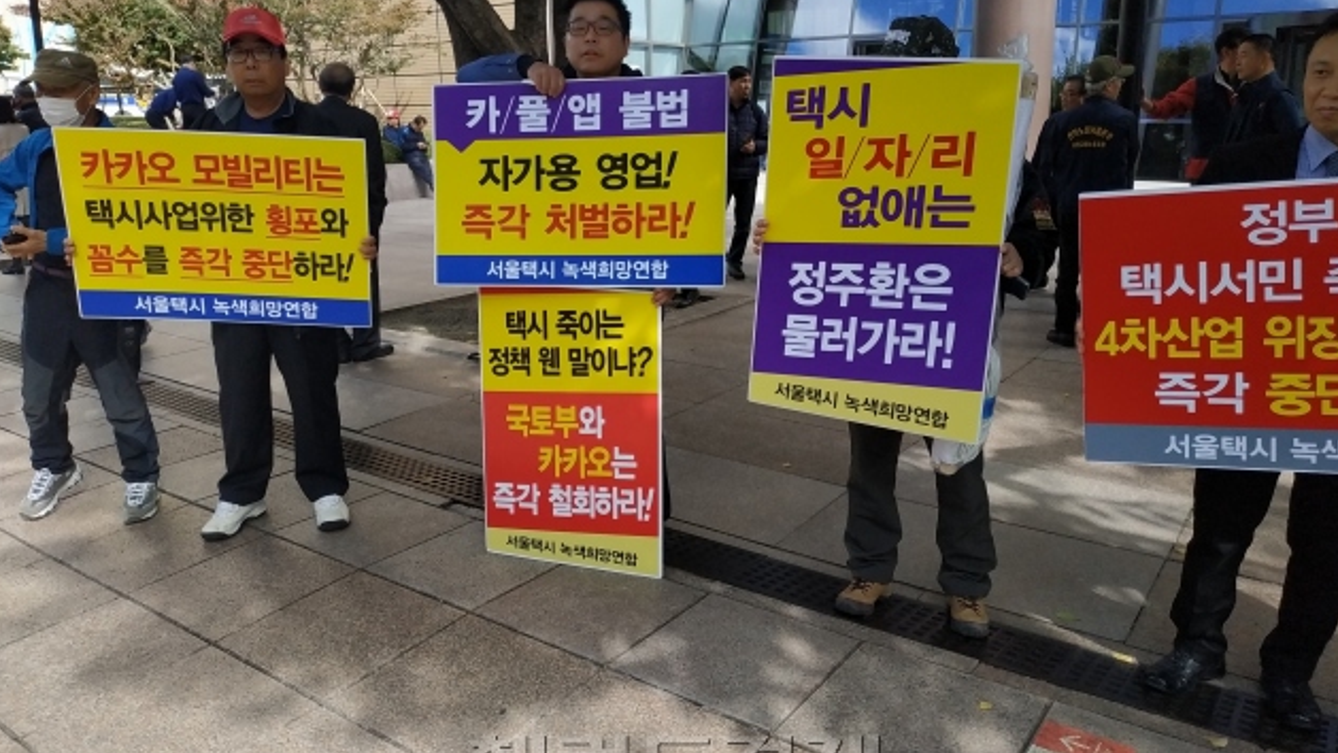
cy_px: 318
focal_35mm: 27
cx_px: 672
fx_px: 958
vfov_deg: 42.8
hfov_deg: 69.9
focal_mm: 3.94
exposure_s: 1/917
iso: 200
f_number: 1.9
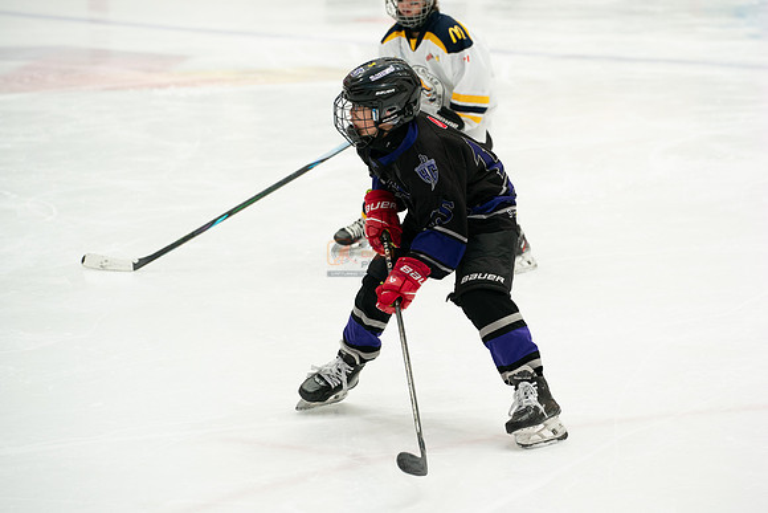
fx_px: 3700
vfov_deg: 7.9
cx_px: 444
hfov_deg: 11.8
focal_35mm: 173
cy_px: 256
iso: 2000
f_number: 4.5
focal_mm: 150
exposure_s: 1/400
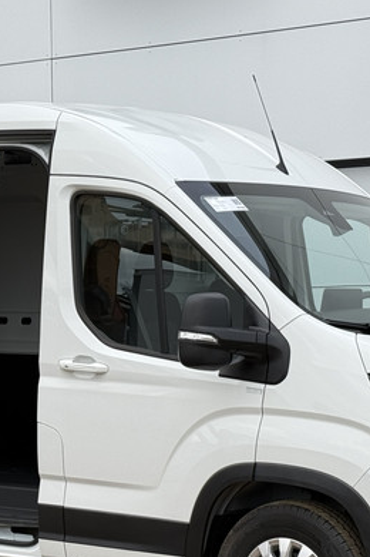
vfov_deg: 17.8
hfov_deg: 11.9
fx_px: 1776
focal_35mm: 115
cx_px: 124
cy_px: 363
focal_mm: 6.76
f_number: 1.78
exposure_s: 1/687
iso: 64
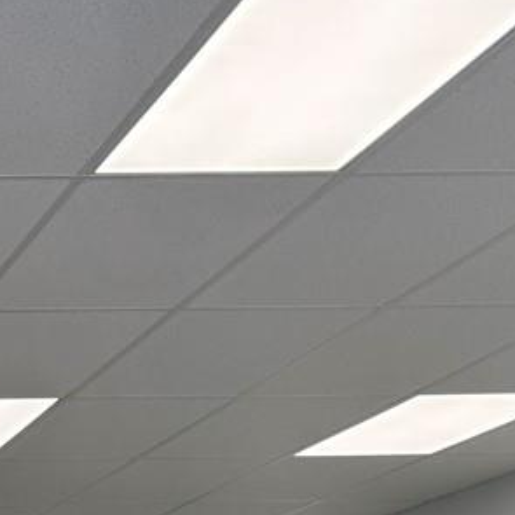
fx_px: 1936
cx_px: -503
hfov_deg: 13.2
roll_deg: -0.1
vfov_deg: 13.2
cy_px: 1009
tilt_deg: -5.2
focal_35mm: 115
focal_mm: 6.76
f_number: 1.78
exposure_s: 1/240
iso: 100
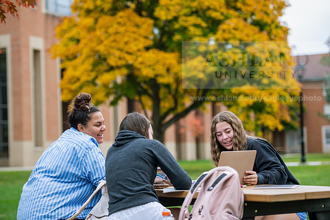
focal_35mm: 100
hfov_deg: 20.4
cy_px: 110
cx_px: 165
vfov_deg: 13.7
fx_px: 917
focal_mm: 100
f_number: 3.2
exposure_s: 1/500
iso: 160
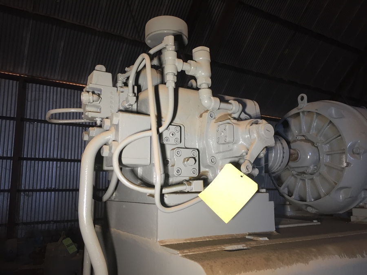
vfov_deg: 48.2
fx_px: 307
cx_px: 184
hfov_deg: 61.7
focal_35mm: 29
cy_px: 138
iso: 80
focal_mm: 4.15
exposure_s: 1/30
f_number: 2.2
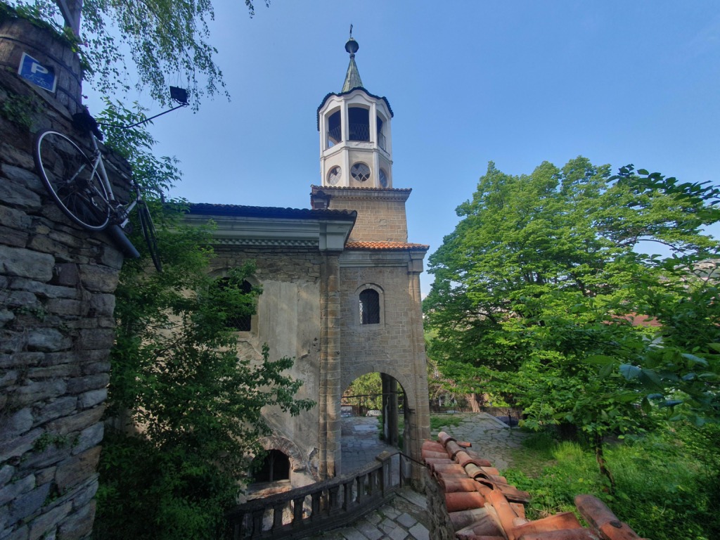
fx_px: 270
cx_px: 360
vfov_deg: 89.9
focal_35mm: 13
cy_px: 270
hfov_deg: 106.2
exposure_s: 1/424
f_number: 2.2
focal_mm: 1.8
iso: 50
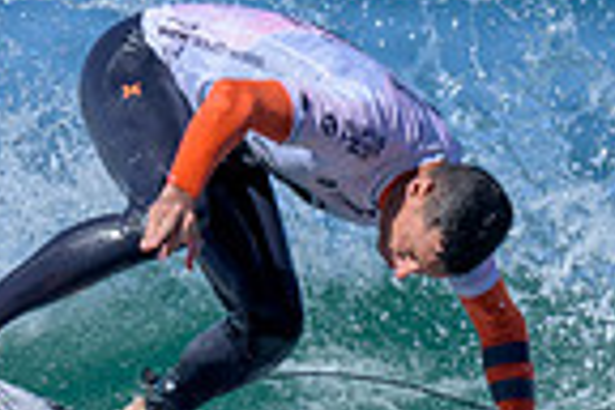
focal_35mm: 4435
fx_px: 75759
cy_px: 371
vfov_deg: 0.3
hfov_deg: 0.5
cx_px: 301
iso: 320
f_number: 6.3
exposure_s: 1/2000
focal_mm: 800
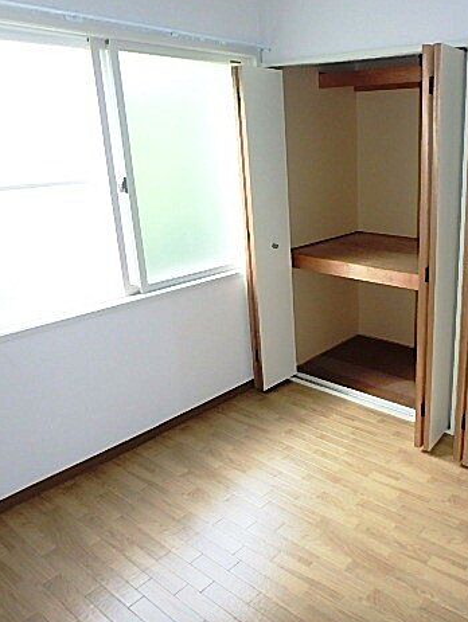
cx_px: 364
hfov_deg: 46.1
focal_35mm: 29
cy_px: 310
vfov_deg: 61.6
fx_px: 522
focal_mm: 3.7
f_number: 3.5
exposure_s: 1/30
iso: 250
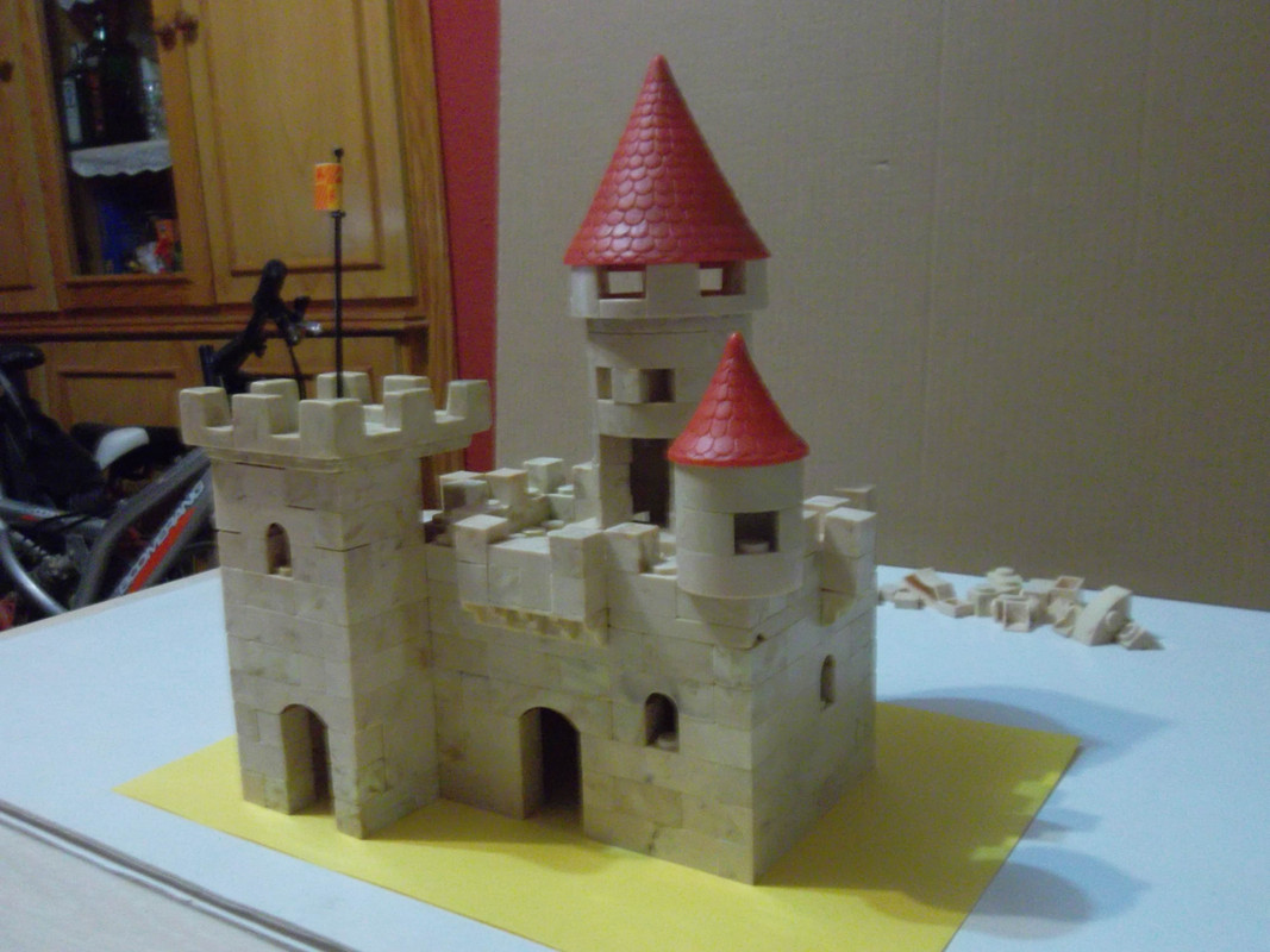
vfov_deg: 44.2
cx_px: 635
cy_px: 476
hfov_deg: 56.8
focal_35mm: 32
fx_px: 1174
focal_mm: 5.7
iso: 640
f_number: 3.7
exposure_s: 1/6.5
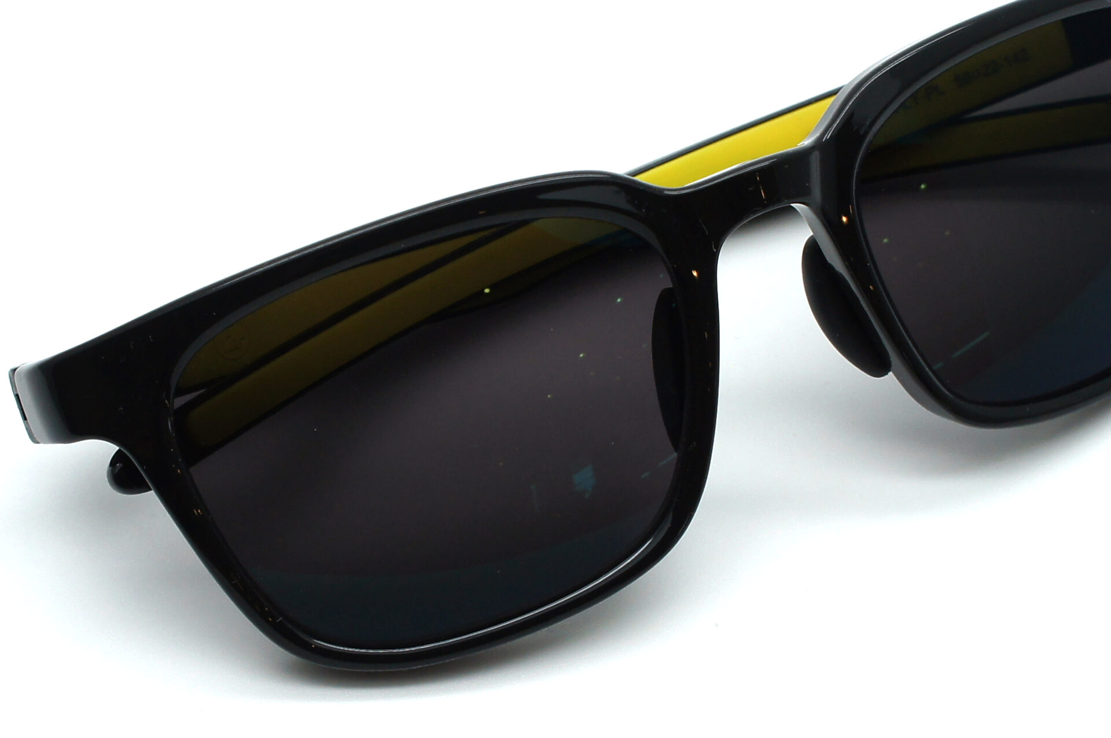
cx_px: 556
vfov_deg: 18.1
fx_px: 2312
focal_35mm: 75
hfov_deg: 27.0
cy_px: 369
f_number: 7.1
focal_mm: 20
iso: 200
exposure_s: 1/200
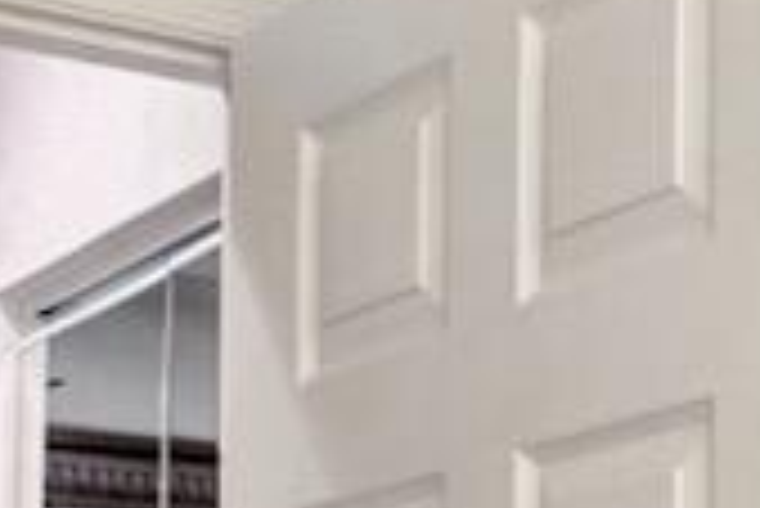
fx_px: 2557
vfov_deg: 10.5
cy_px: 989
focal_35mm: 121
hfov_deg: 16.1
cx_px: 971
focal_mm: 16
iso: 800
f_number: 2.8
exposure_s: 1/200
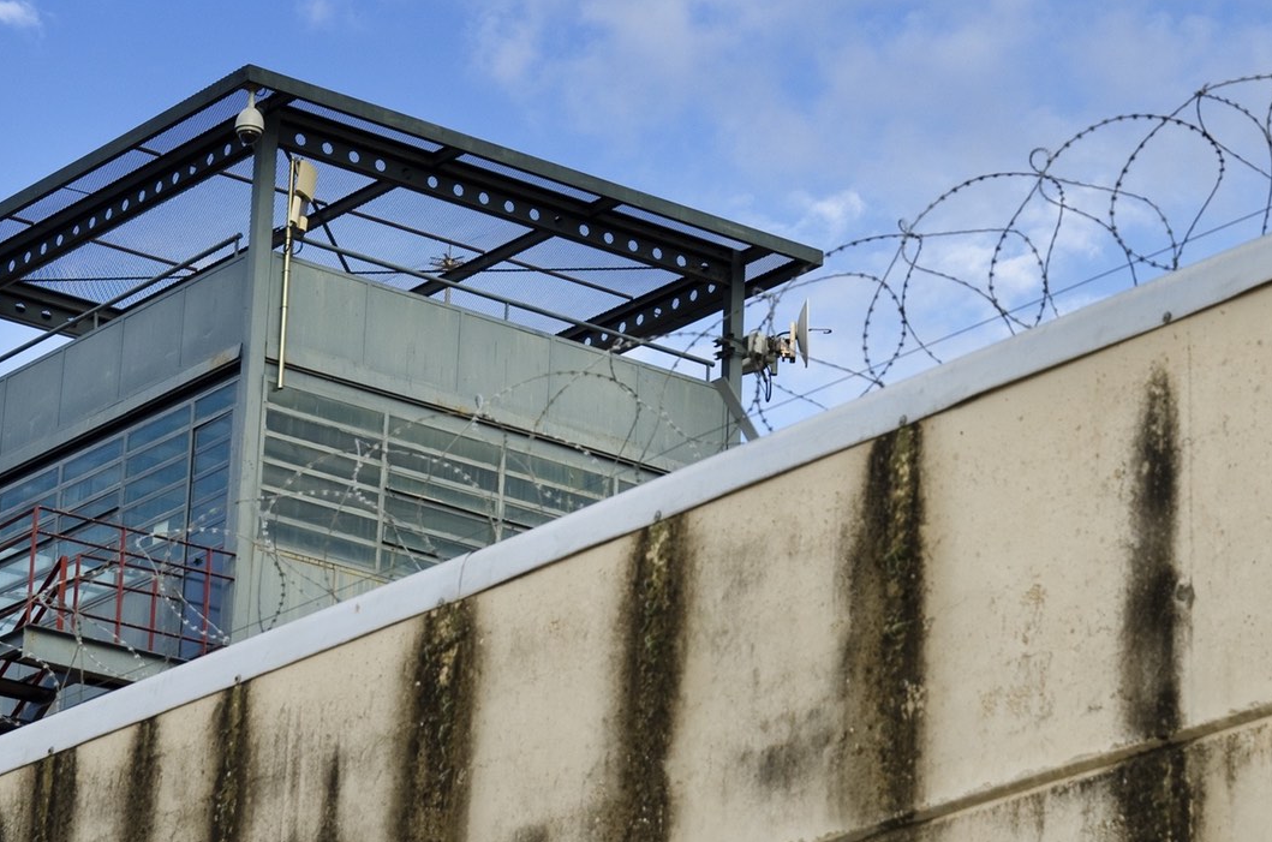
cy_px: 313
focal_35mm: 145
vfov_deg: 9.4
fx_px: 5112
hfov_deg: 14.1
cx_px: 1010
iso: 100
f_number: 5.6
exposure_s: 1/250
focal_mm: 50
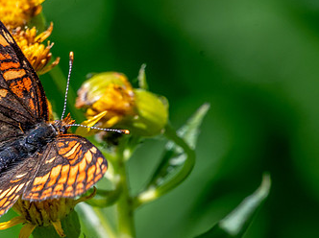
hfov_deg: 1.6
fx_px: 11475
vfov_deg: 1.2
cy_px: 155
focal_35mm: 1247
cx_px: -68
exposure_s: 1/160
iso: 200
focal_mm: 400
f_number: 11
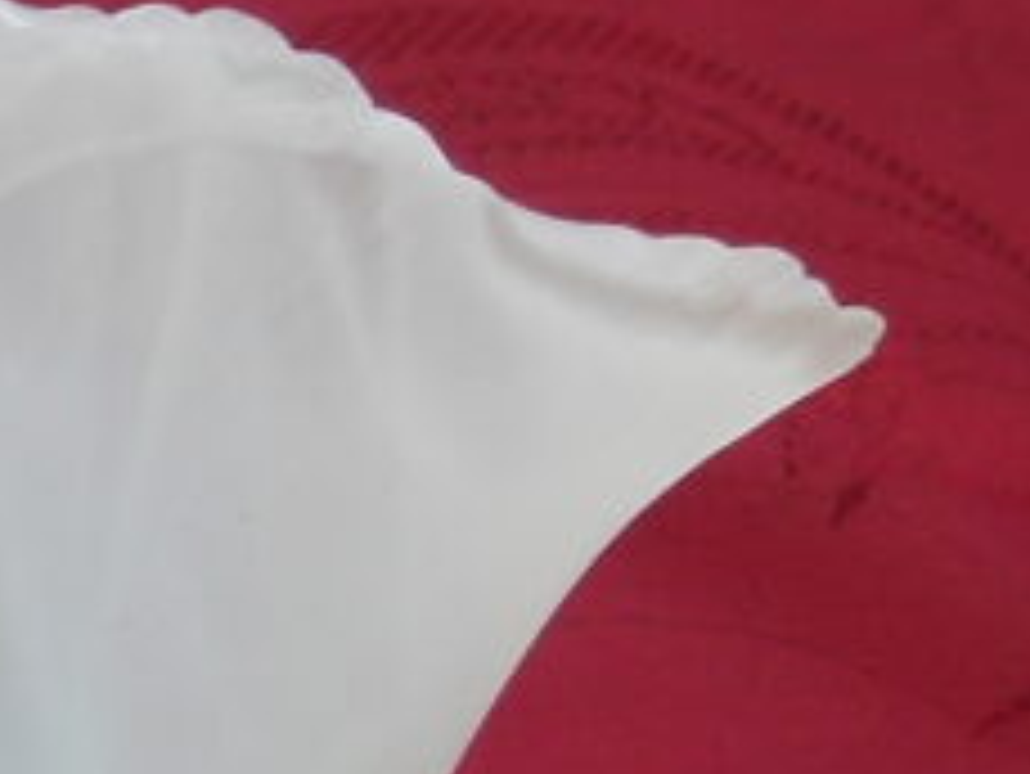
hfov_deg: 9.9
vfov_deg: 8.1
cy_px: 639
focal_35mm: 183
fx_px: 5448
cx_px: -1093
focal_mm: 6.72
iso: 80
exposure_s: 1/80
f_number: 3.1
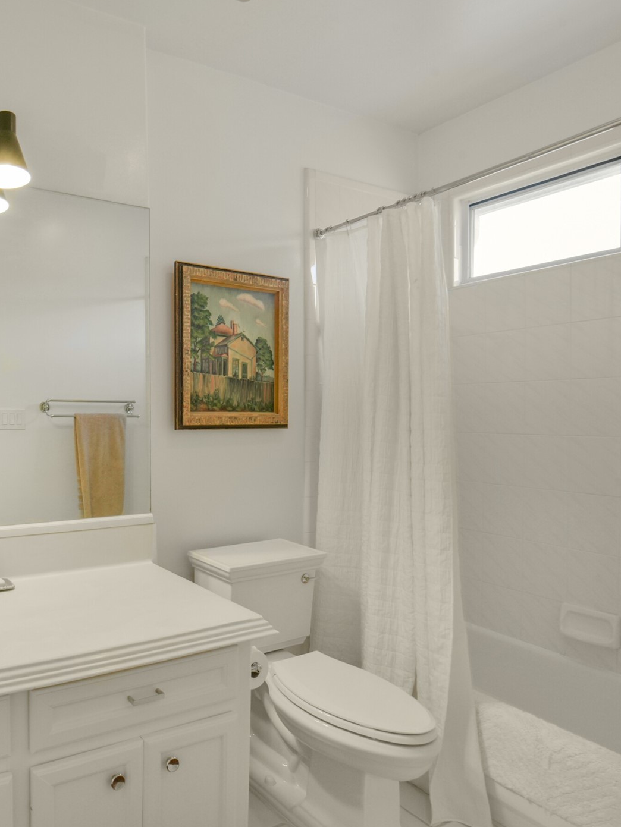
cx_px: 42
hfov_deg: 53.9
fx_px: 502
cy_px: 413
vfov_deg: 79.0
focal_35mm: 21
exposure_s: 1/30
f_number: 11
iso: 500
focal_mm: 14
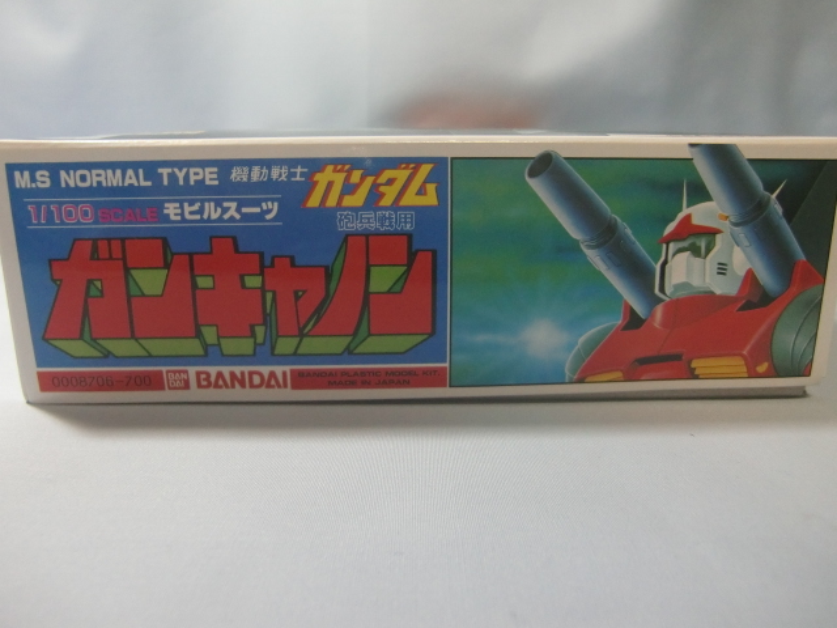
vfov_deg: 49.7
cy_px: 314
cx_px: 418
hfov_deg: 63.4
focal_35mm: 28
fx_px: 677
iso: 320
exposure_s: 1/60
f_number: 2.6
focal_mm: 4.9
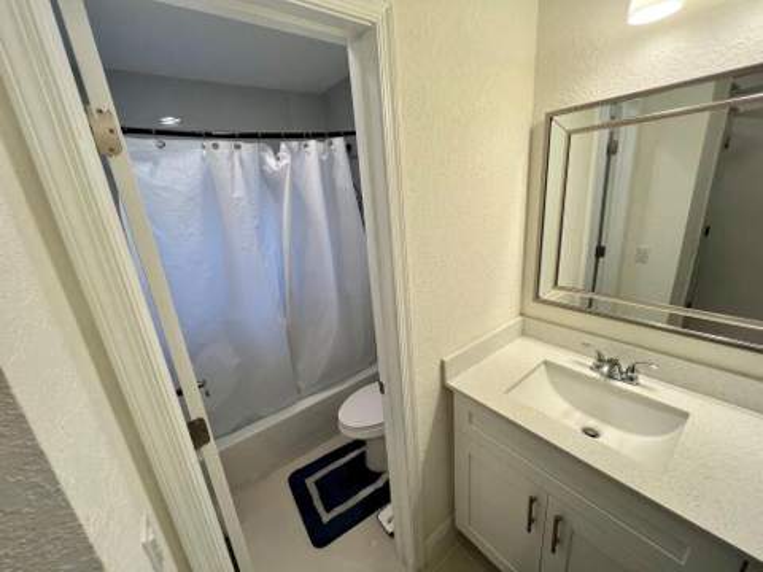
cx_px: 382
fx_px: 287
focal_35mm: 13
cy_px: 286
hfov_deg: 106.2
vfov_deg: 89.9
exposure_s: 1/120
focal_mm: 1.57
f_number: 1.8
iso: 80
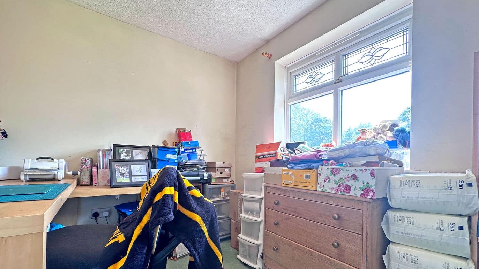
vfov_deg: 66.4
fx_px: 203
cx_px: 234
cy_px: 163
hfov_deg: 99.4
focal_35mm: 16
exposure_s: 1/100
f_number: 2.2
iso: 40
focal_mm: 2.22
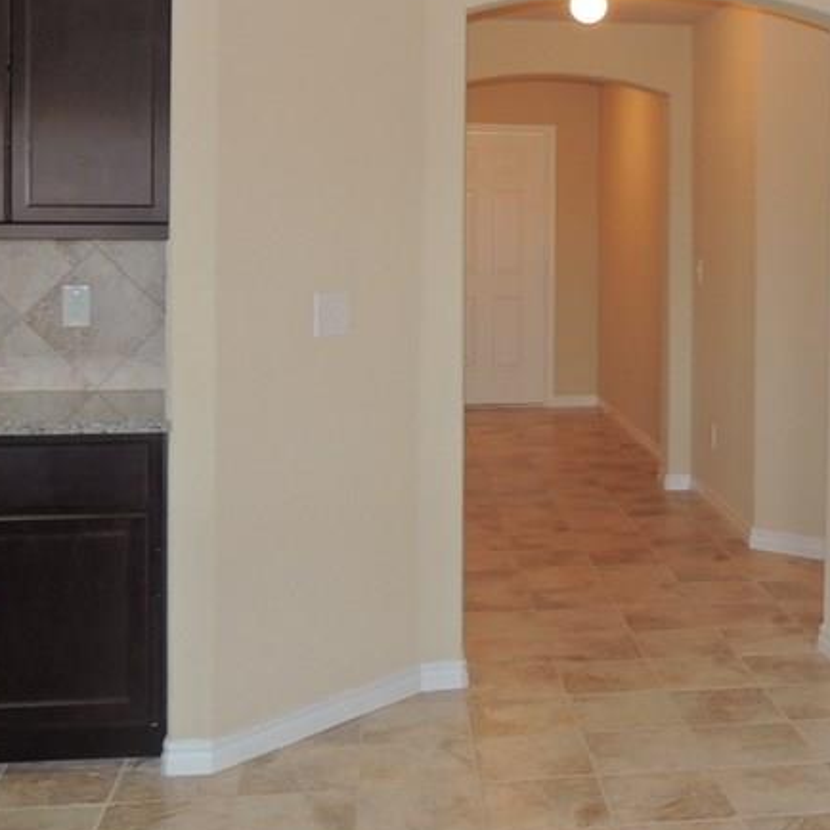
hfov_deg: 33.4
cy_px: 214
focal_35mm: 50
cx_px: 620
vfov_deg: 33.4
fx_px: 1356
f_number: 3
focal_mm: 4.3
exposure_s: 1/30
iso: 200
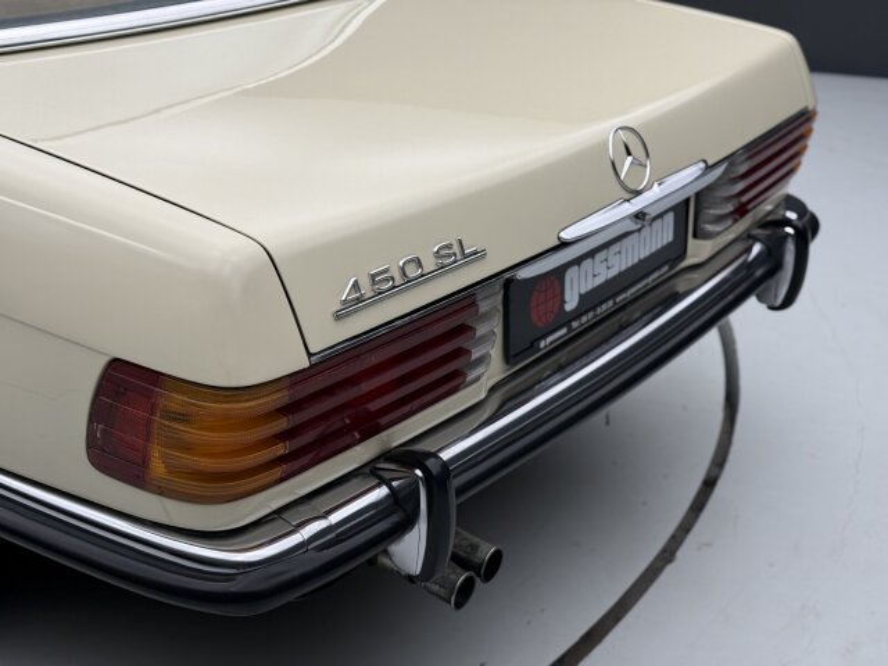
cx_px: 444
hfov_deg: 39.7
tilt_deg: -24.1
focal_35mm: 48
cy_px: 333
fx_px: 1231
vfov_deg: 30.3
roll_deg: -1.7
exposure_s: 1/99
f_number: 1.78
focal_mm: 6.76
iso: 50
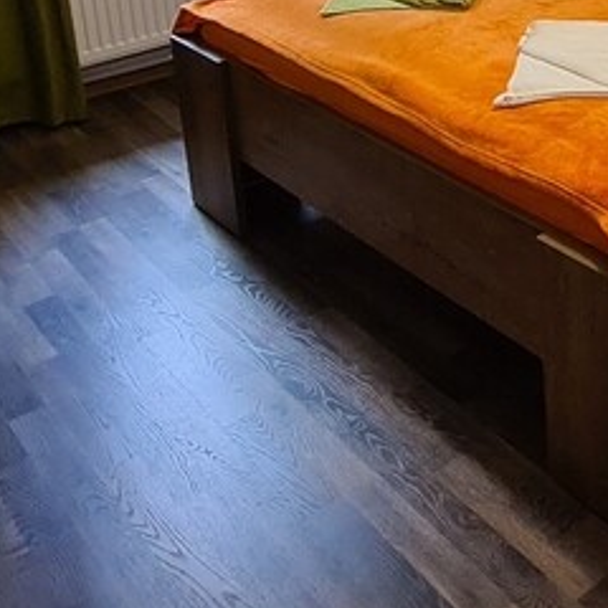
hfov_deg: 29.9
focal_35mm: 49
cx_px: 719
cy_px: -91
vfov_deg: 30.3
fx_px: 974
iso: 320
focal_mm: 2.22
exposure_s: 1/33
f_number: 2.2
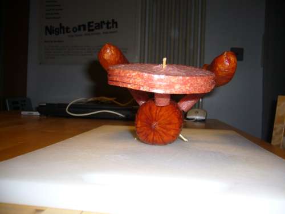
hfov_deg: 52.6
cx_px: 142
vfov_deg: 40.7
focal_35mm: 35
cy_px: 107
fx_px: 288
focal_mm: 5.8
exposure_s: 1/60
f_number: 2.8
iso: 100
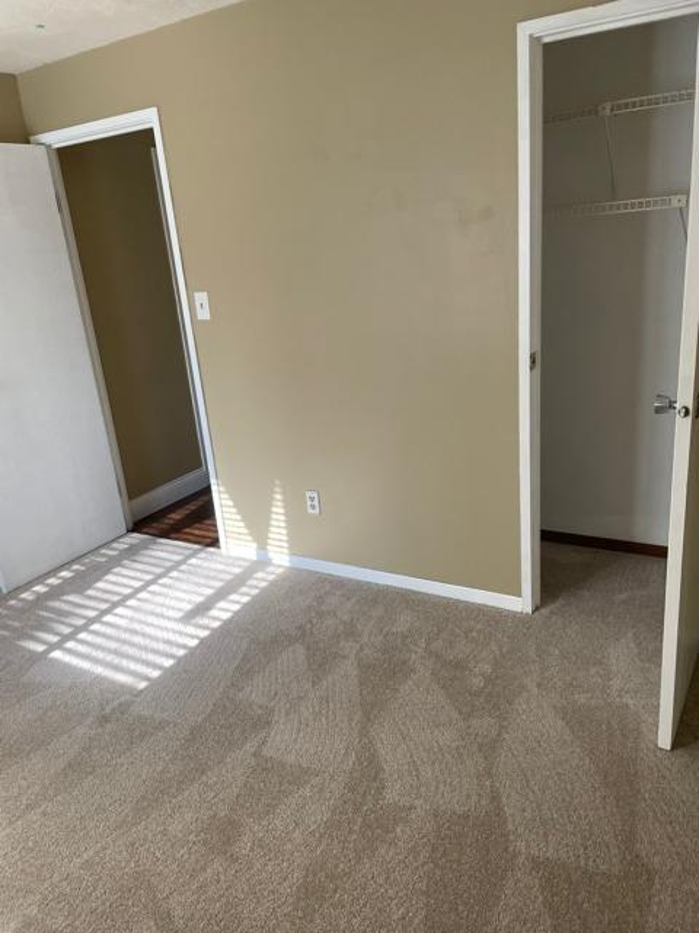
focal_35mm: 26
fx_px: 700
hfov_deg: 53.1
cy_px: 466
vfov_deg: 67.3
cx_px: 350
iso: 100
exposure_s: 1/121
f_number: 1.6
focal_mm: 4.2
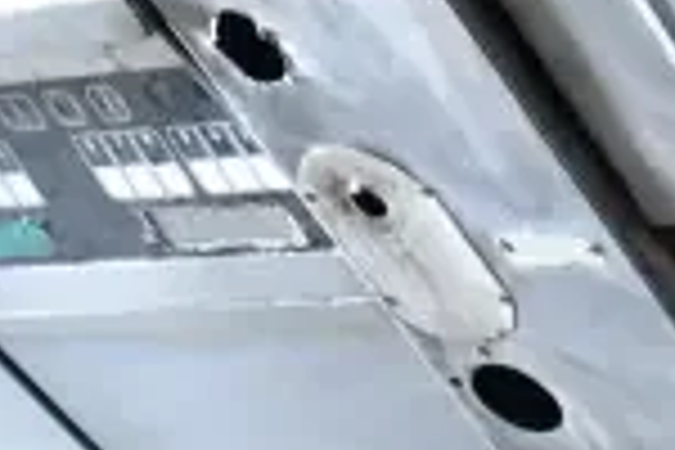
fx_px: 2850
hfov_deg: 12.2
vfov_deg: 9.0
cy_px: 92
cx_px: 1296
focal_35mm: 152
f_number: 4
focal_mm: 25
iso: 6400
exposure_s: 1/40
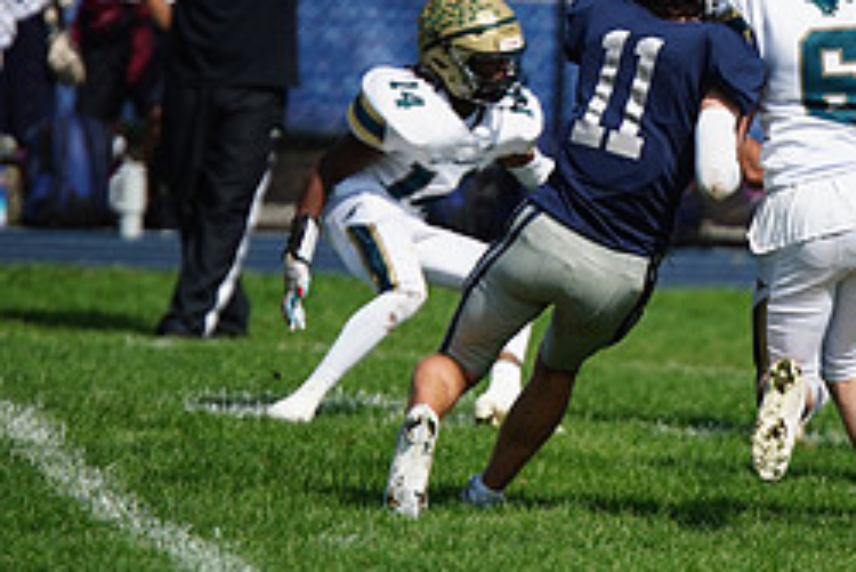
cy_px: 149
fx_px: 16582
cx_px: 664
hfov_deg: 3.0
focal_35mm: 697
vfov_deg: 2.0
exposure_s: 1/8000
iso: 400
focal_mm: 300
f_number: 2.8
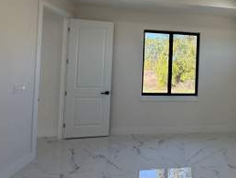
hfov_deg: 60.1
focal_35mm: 26
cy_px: 64
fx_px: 177
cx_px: 198
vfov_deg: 52.4
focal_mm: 2.22
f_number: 2.2
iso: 64
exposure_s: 1/217
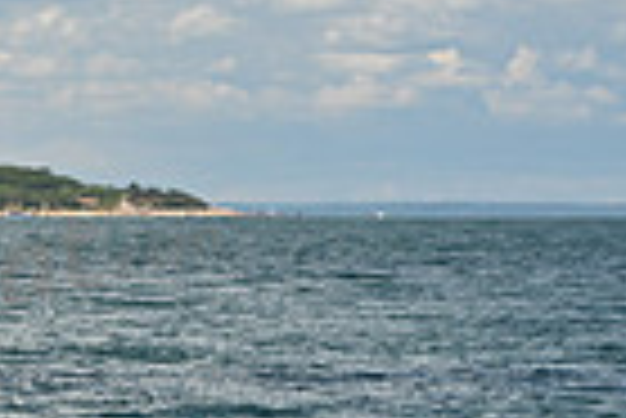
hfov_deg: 5.1
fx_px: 6876
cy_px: 133
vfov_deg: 3.5
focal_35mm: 395
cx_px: -644
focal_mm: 95
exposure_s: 1/2500
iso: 250
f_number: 2.8
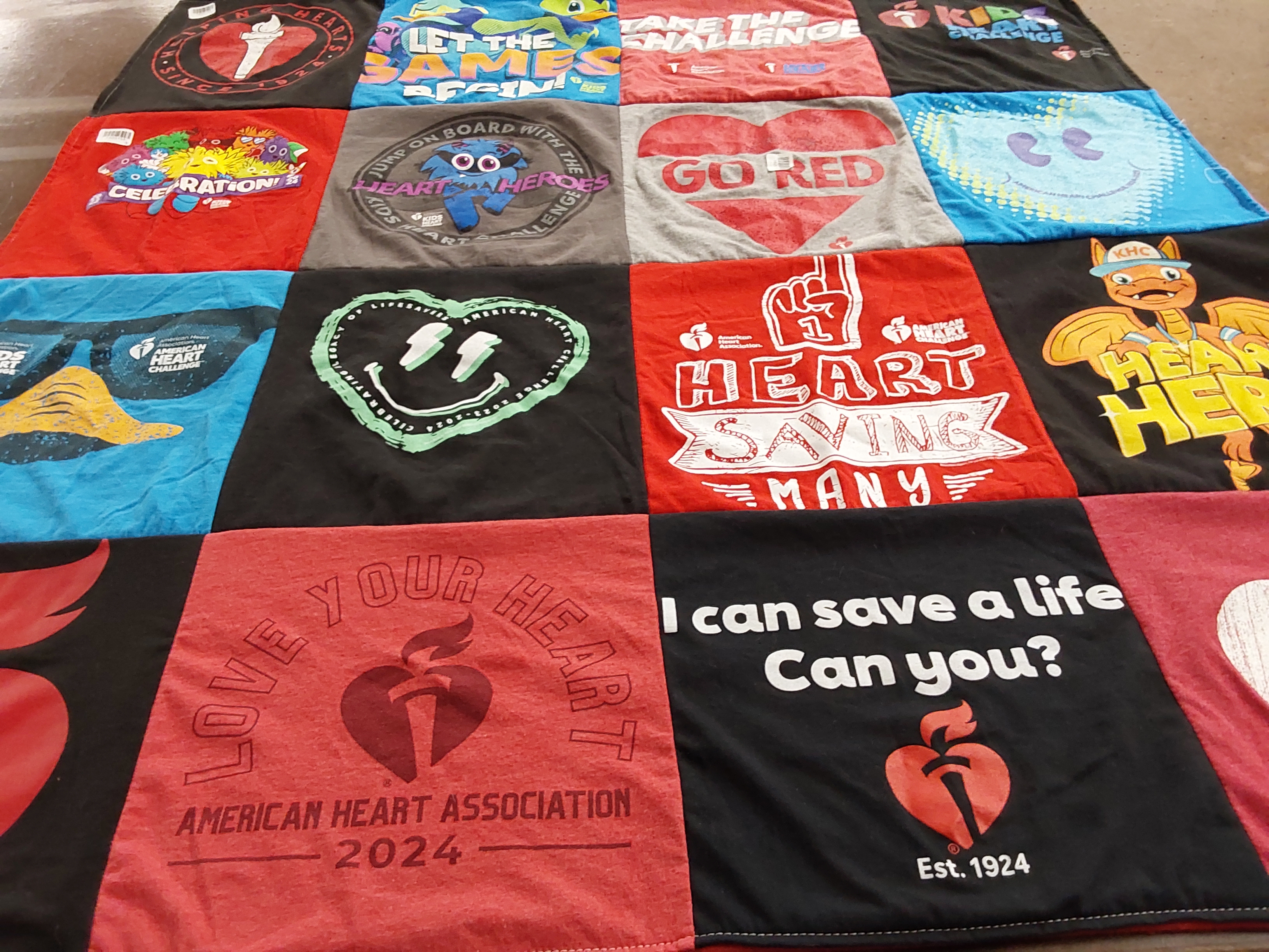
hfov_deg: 63.4
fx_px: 1026
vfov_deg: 49.7
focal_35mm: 28
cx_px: 634
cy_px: 476
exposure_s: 1/60
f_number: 1.9
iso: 200
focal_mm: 2.91
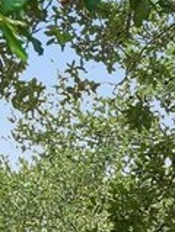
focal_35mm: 303
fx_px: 2034
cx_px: 785
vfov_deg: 6.3
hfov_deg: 4.4
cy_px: 515
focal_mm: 31
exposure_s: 1/40
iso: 100
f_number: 8
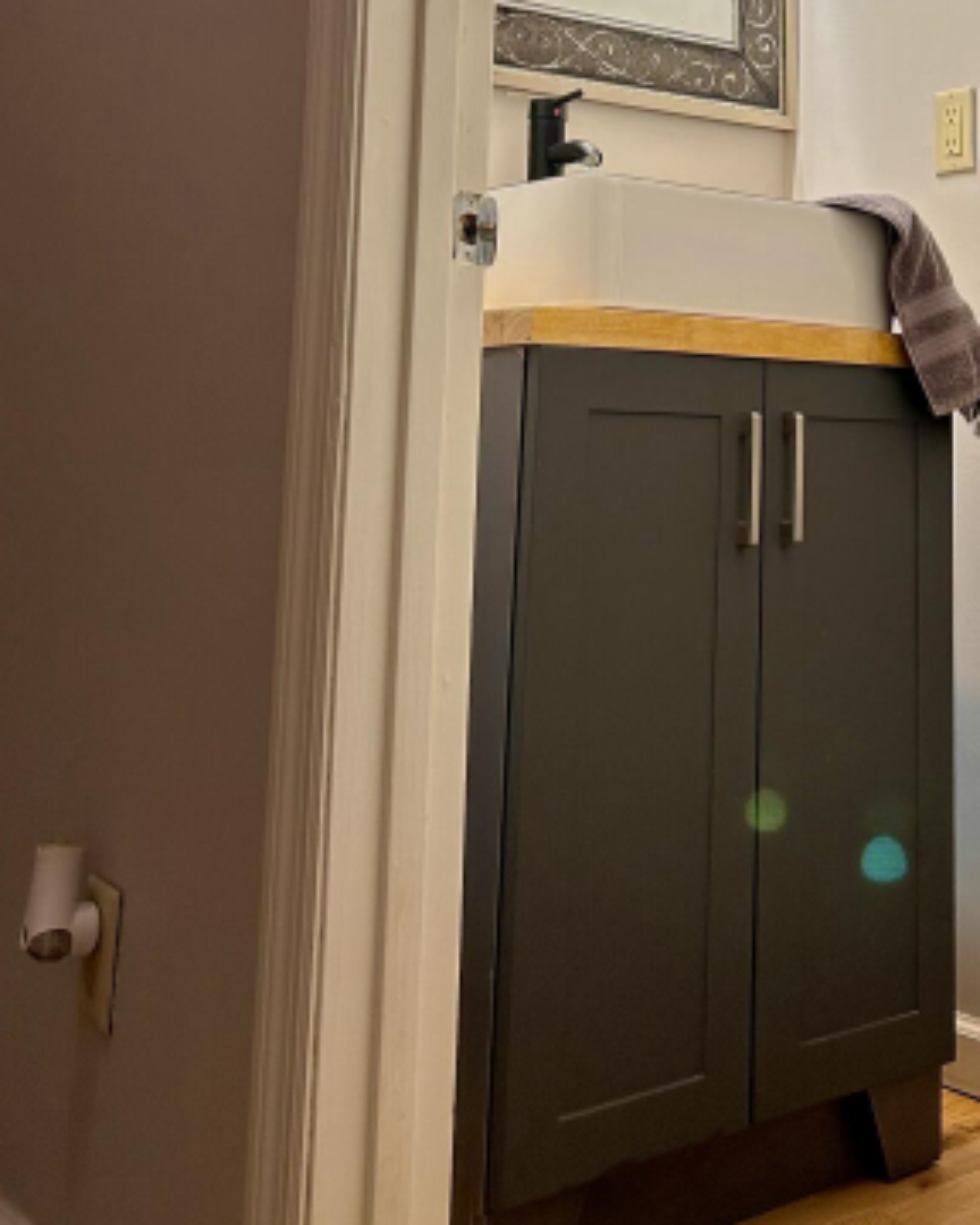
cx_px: 745
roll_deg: -0.6
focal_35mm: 47
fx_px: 1704
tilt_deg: +9.7
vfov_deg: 37.3
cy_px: 151
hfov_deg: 31.5
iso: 80
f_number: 1.5
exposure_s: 1/120
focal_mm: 5.7
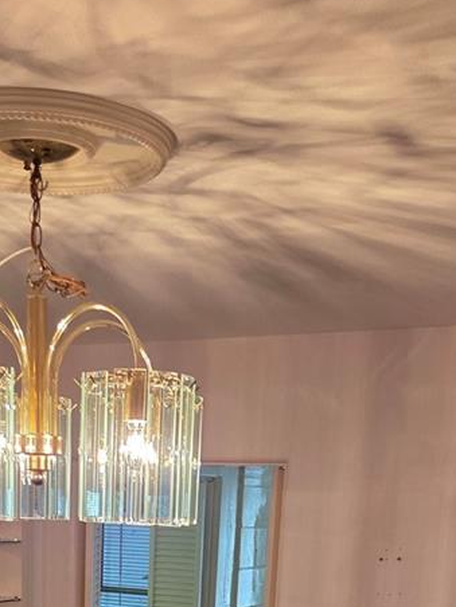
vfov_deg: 26.8
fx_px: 1071
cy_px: 786
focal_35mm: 61
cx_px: 130
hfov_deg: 23.8
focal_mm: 5.4
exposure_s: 1/120
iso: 200
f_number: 1.8
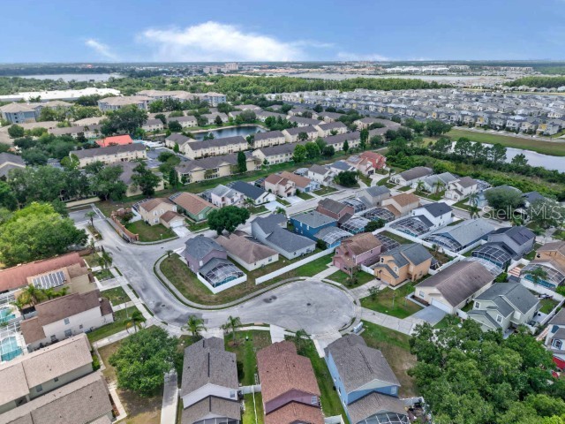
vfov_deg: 56.8
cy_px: 212
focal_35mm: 24
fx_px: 392
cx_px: 282
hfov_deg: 71.6
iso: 200
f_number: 1.8
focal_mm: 8.7
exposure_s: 1/3200
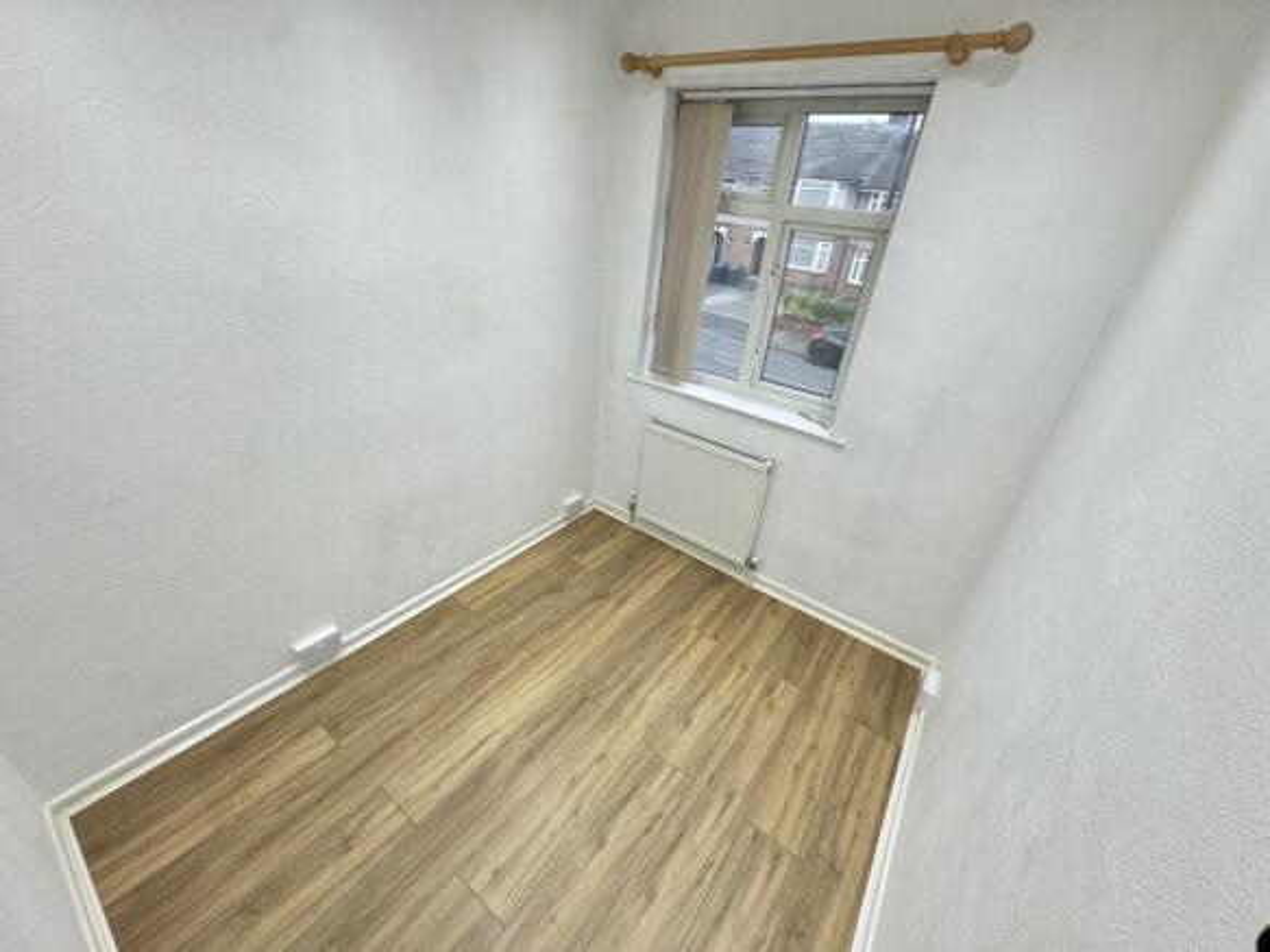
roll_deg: -6.6
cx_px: 635
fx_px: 514
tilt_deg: -27.6
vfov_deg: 85.7
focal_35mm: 14
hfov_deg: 102.1
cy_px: 476
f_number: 2.2
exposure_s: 1/100
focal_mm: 2.22
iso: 125
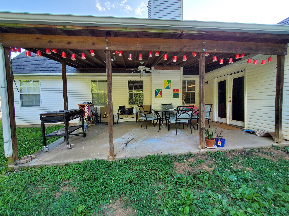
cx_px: 144
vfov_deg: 89.9
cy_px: 108
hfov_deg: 106.2
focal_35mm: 13
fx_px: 109
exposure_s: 1/119
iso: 100
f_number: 2.2
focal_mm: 1.8
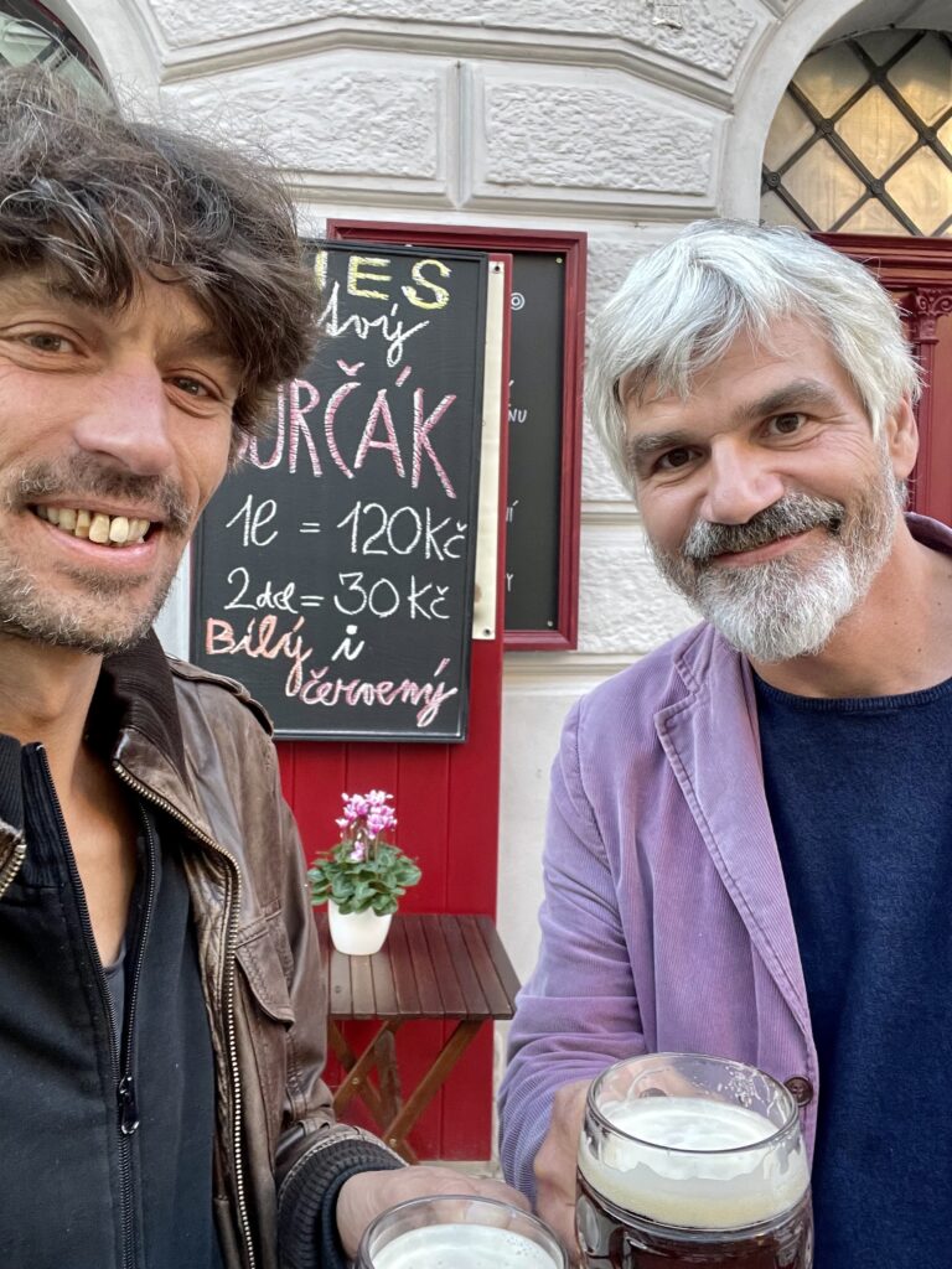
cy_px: 634
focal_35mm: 30
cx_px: 476
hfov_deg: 46.8
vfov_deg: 60.0
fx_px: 1100
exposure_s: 1/60
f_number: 2.2
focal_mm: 2.71
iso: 100
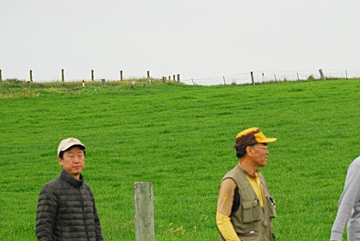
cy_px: 226
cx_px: 289
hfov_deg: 8.4
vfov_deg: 5.6
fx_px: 2443
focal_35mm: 244
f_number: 6.3
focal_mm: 85
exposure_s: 1/320
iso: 400
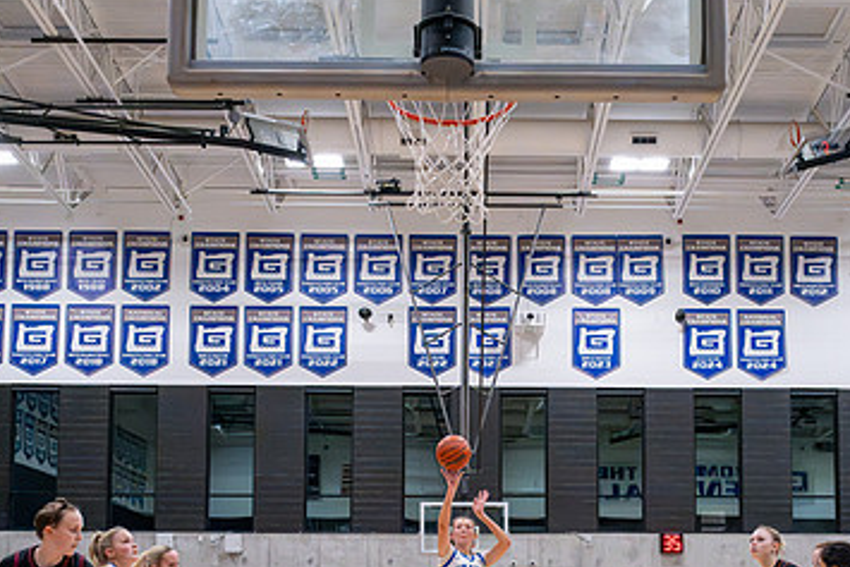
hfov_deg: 35.0
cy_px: 526
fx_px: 1346
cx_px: 491
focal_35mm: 57
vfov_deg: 23.1
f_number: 6.3
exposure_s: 1/800
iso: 20000
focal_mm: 30
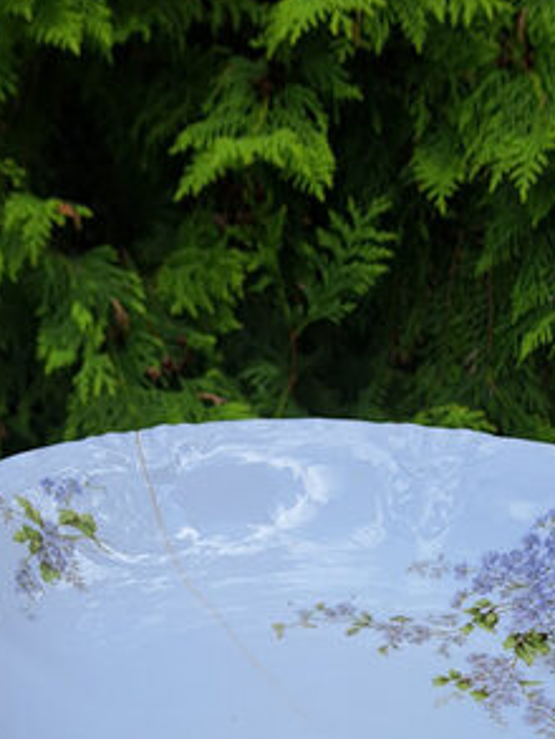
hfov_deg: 24.3
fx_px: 1282
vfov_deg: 30.5
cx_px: 376
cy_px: 685
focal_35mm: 60
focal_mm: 5.23
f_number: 1.8
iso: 50
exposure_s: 1/240
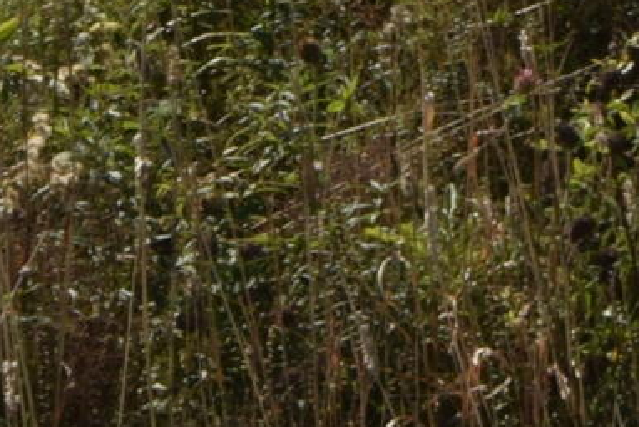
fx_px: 5025
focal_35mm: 283
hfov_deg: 7.2
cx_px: 900
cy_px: -985
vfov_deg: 4.6
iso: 100
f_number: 11
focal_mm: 24
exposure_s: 1/200
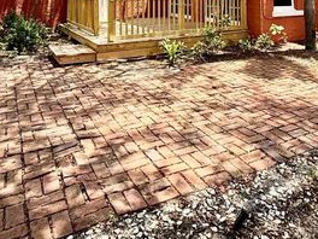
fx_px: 312
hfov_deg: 53.8
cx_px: 182
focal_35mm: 34
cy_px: -29
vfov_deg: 35.3
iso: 64
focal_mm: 2.22
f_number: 2.2
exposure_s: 1/779
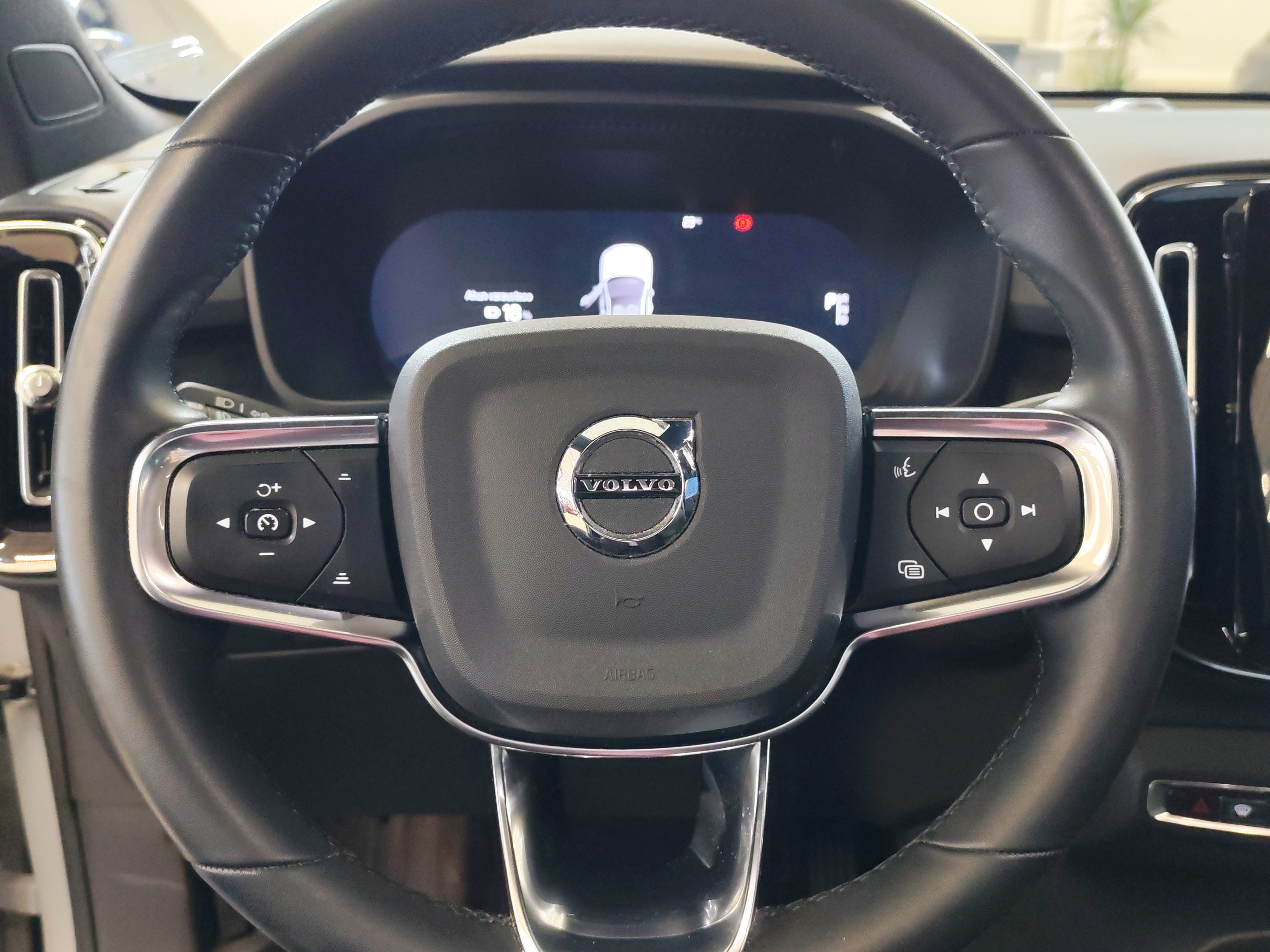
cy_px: 476
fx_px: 1247
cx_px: 635
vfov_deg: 41.8
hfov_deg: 54.0
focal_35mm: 34
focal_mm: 6.12
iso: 1250
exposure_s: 1/100
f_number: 1.9
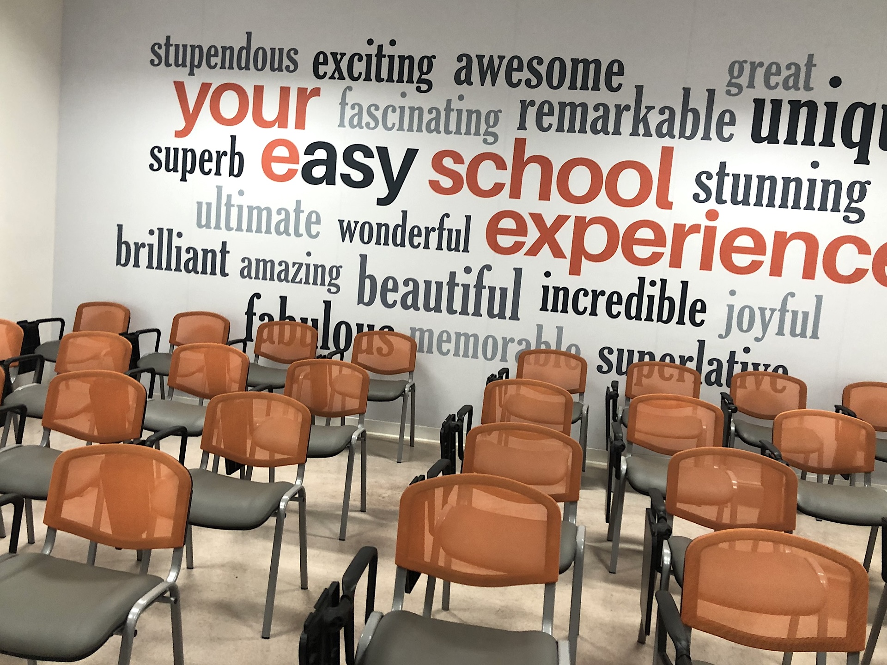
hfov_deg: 63.4
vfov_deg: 49.7
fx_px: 717
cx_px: 444
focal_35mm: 28
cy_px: 332
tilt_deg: -5.0
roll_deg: -3.2
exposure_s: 1/25
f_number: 1.8
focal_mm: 4
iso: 40
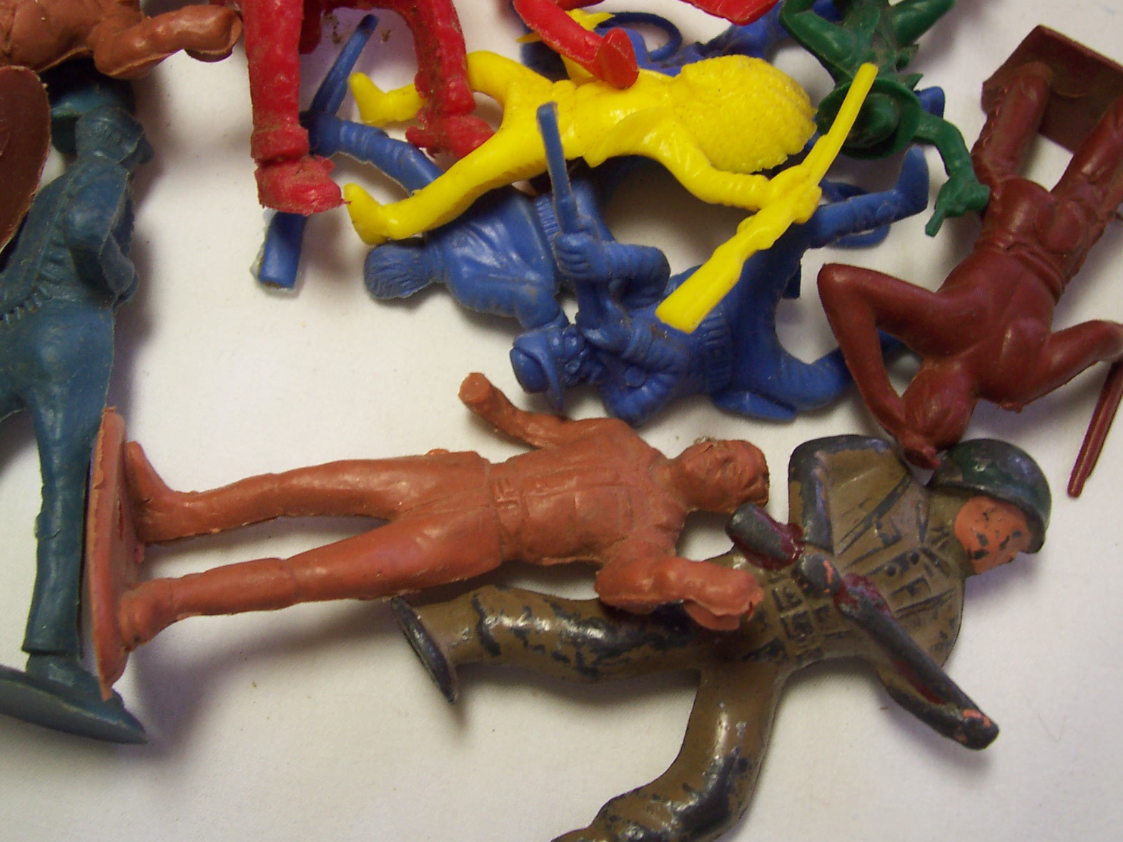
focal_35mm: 39
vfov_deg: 36.8
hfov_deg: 47.9
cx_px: 575
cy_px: 411
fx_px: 1265
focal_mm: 5.6
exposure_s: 1/45
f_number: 2.8
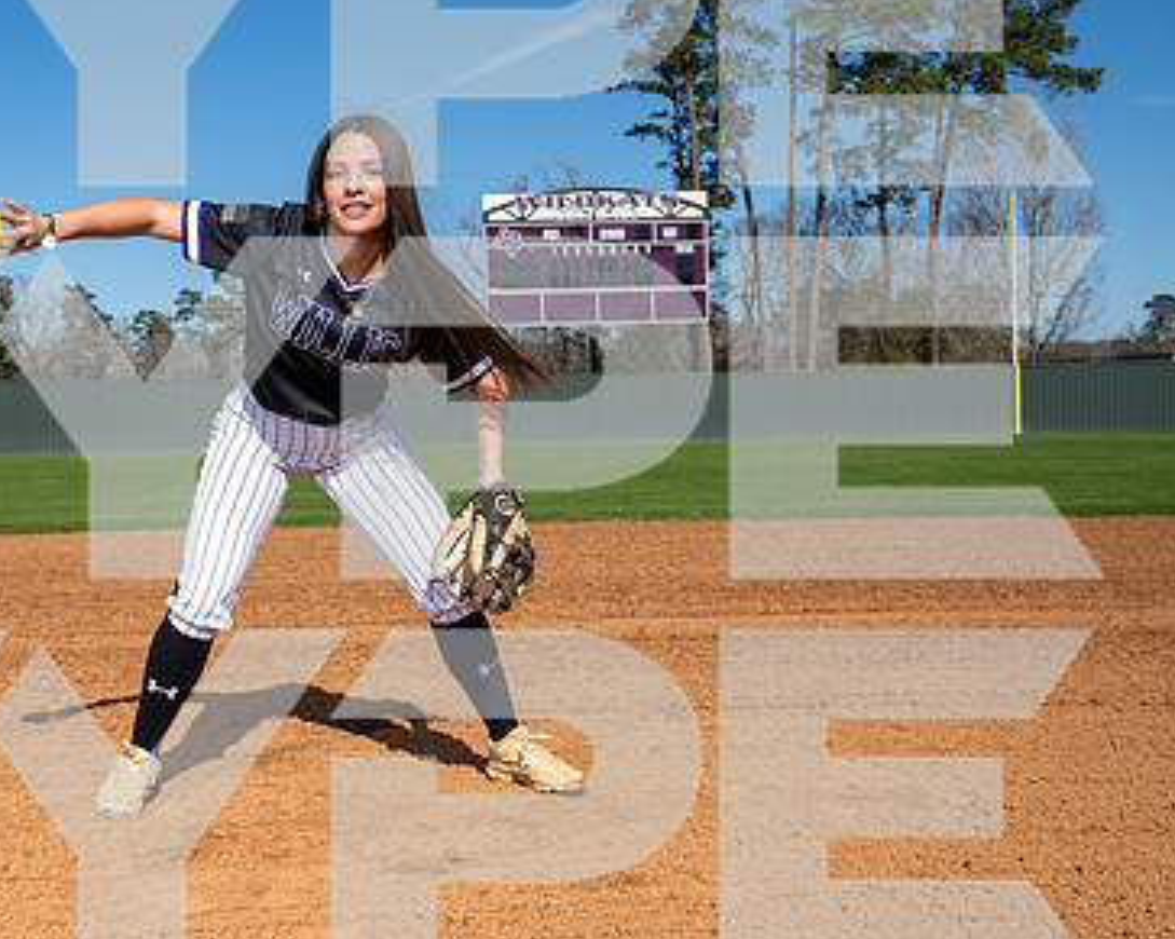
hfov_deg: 37.7
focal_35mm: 48
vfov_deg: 31.4
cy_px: 410
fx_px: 1668
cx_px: 278
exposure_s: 1/640
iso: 100
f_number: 6.3
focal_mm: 32
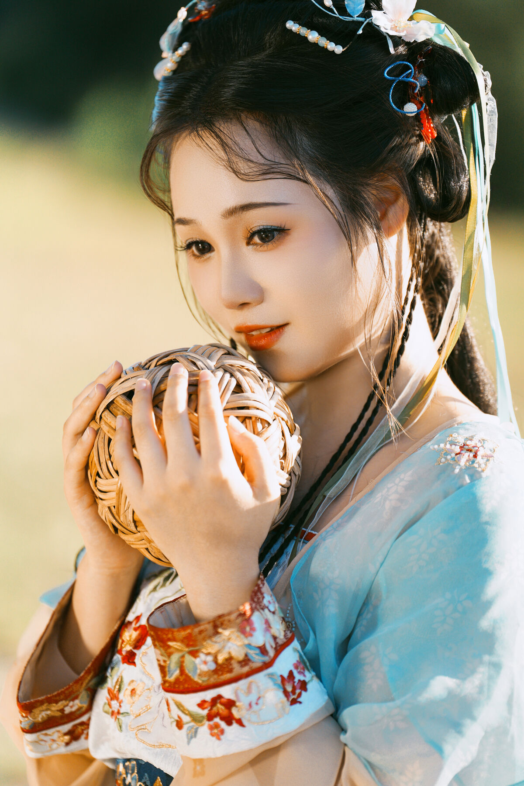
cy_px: 393
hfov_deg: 7.6
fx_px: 3930
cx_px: 262
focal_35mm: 180
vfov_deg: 11.4
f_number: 2.8
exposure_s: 1/2500
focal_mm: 180
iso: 400
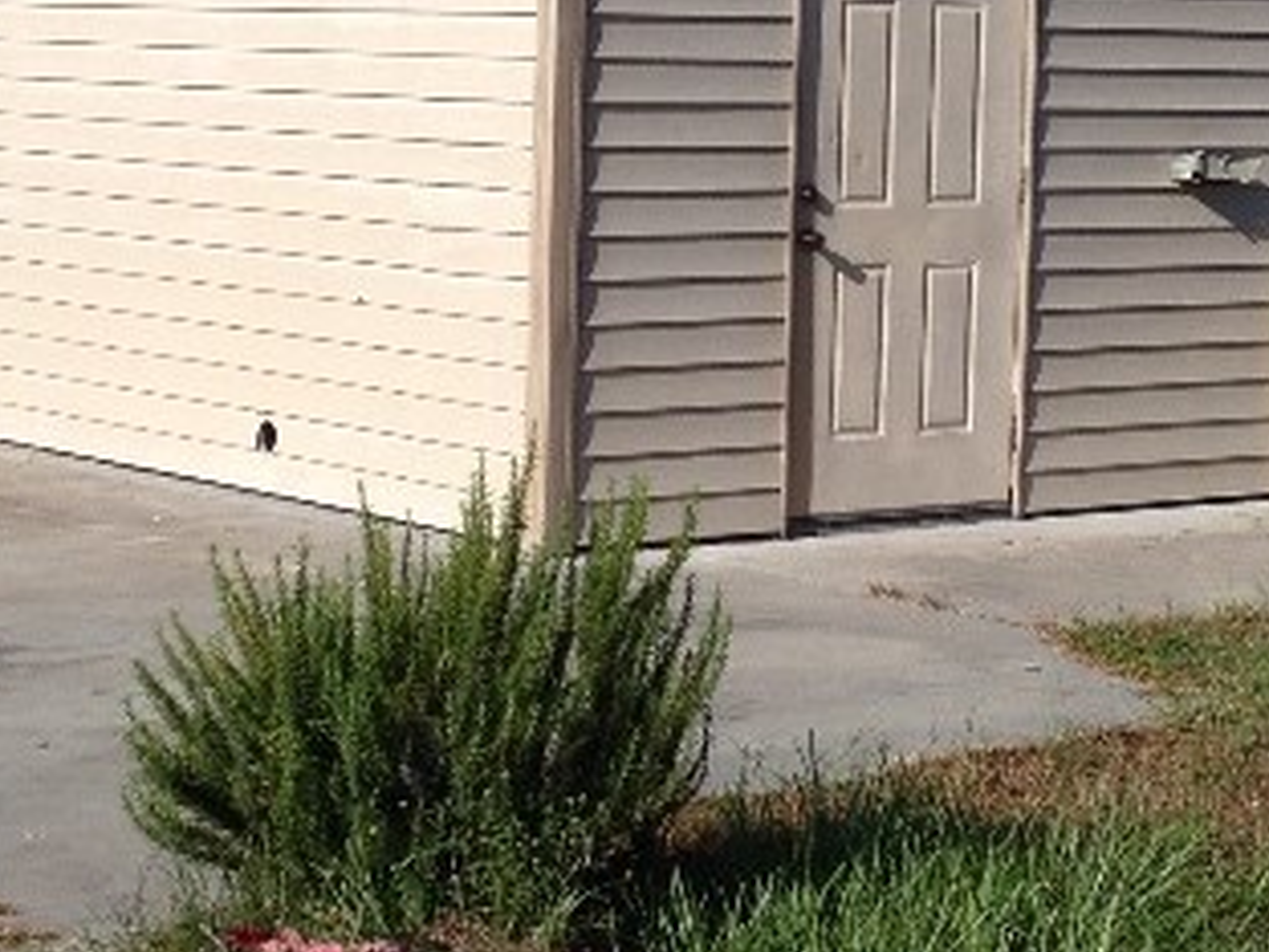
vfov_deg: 12.8
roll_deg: -1.7
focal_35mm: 115
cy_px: 175
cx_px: 797
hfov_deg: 17.1
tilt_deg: -2.3
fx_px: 4216
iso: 50
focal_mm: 4.28
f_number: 2.4
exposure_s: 1/2404
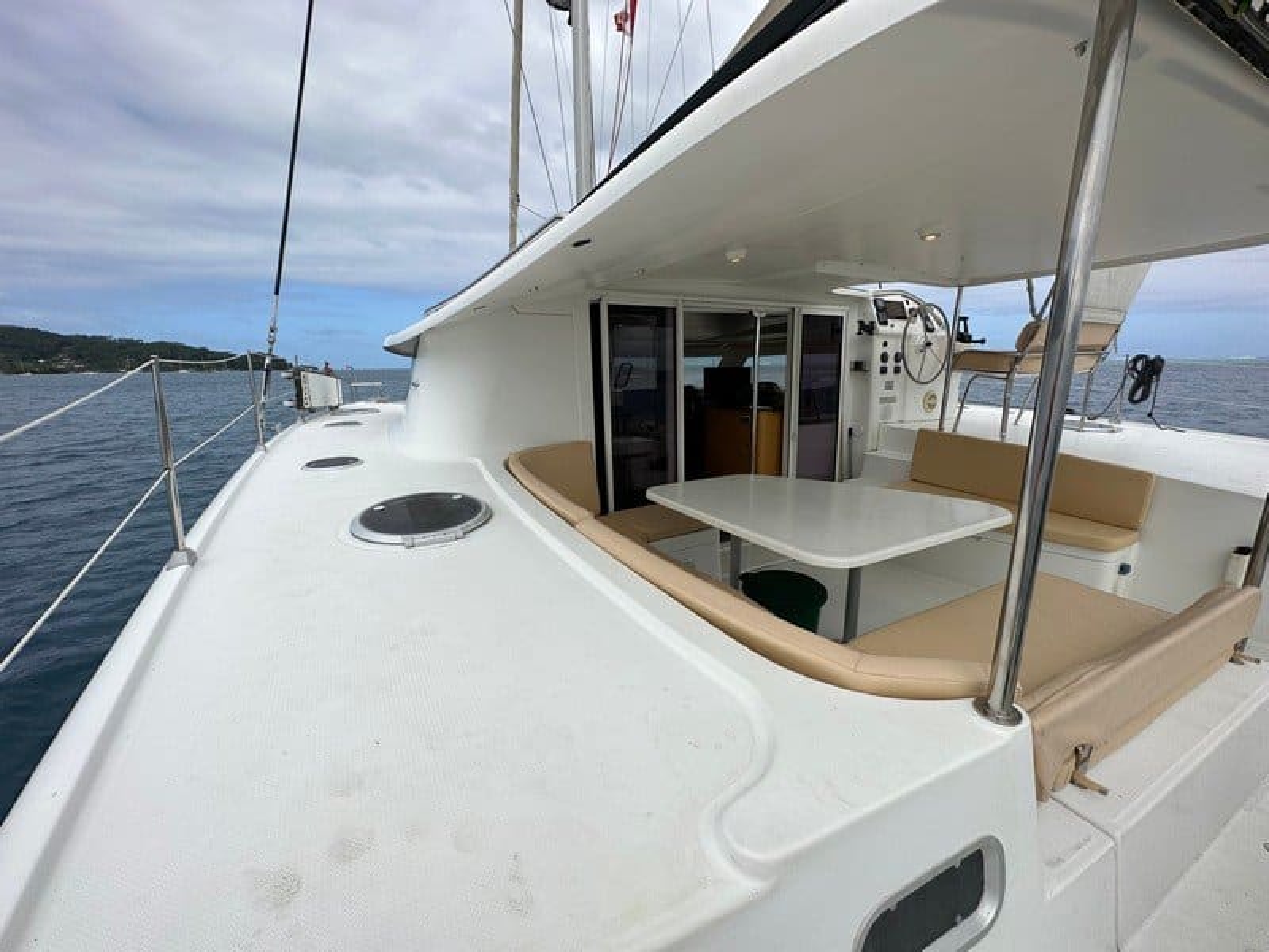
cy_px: 476
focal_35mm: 14
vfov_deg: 85.7
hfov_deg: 102.1
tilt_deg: -13.1
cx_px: 634
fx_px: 513
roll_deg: -0.1
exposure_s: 1/2681
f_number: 2.2
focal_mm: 2.22
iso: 50
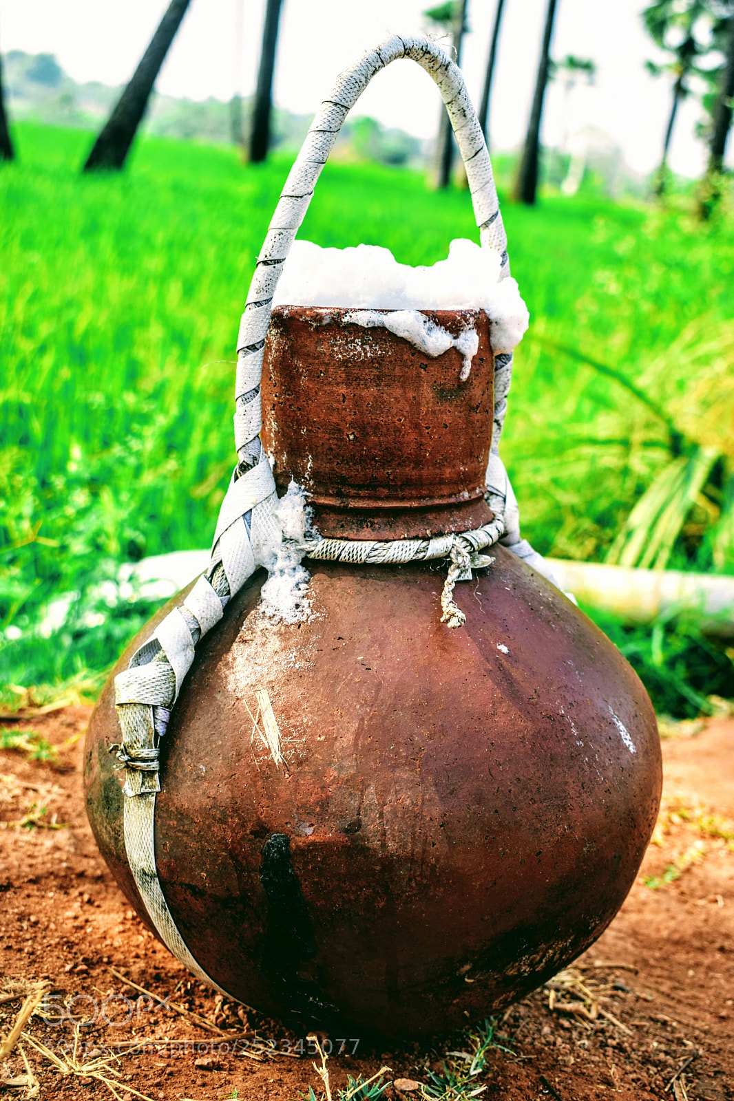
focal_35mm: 48
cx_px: 367
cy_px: 550
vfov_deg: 41.1
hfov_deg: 28.1
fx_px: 1469
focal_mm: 32
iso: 100
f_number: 6.3
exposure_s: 1/160
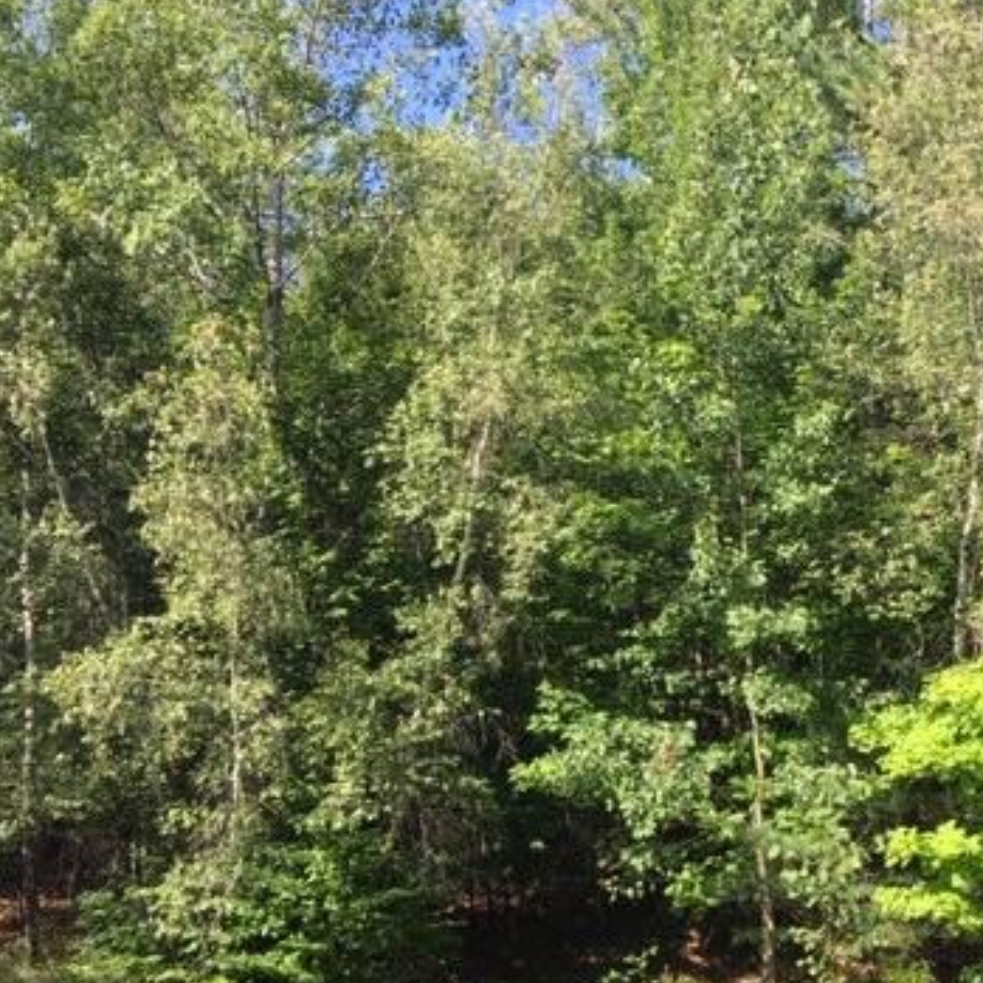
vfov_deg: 35.8
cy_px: 639
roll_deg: +1.6
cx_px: 755
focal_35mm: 47
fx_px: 1510
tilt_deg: +10.5
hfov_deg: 35.2
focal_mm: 4.15
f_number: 2.2
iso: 25
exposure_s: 1/411
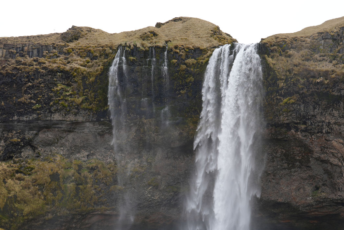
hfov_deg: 22.3
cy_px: 131
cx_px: 213
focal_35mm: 91
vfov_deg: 15.0
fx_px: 870
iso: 100
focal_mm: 60
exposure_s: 1/160
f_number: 6.3
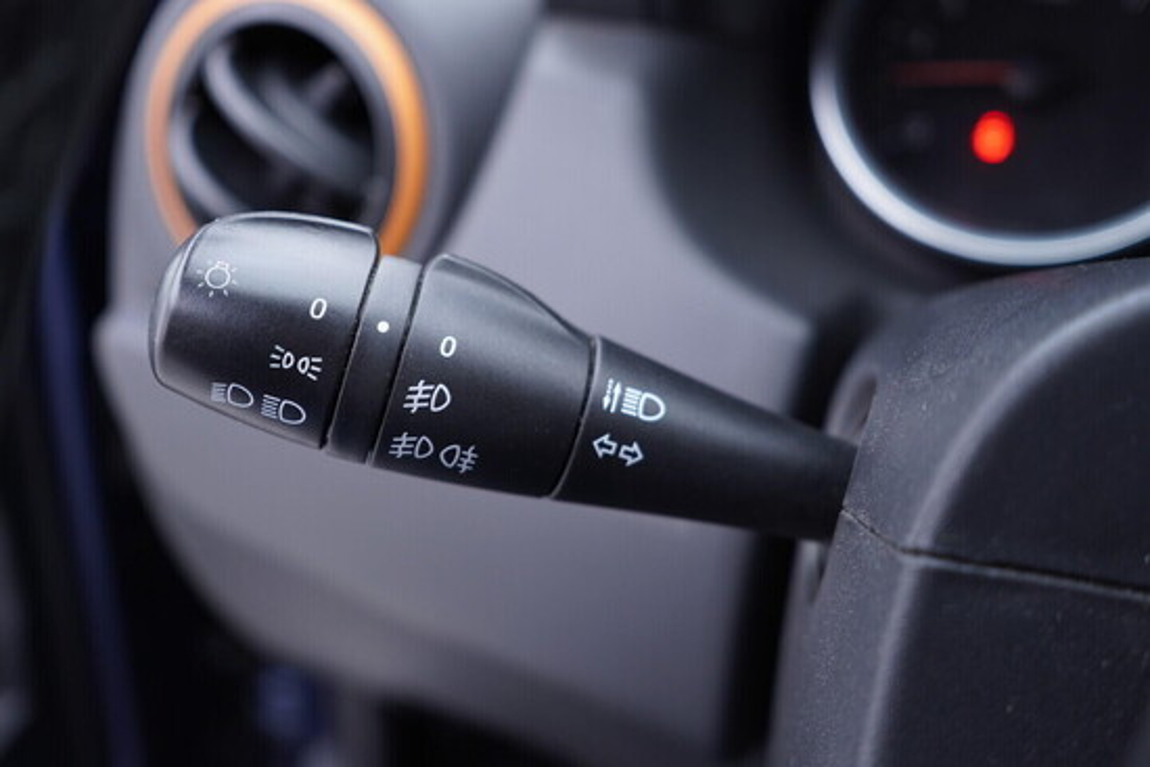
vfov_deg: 36.9
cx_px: 575
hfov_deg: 53.1
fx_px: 1150
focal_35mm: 36
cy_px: 384
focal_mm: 24
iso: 250
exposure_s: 1/40
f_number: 2.8
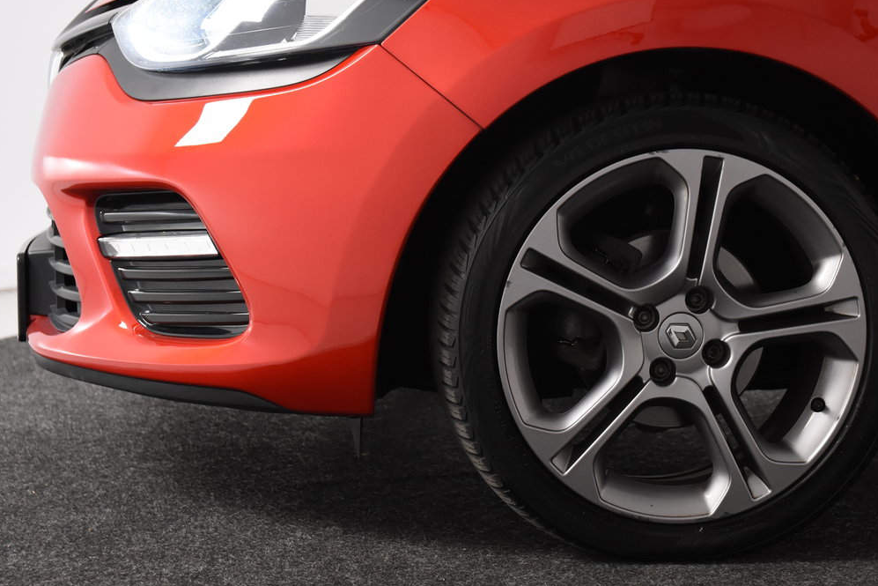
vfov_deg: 17.7
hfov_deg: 26.2
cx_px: 536
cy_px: 246
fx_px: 1878
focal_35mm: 77
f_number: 4.5
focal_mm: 40
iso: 1600
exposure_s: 1/80
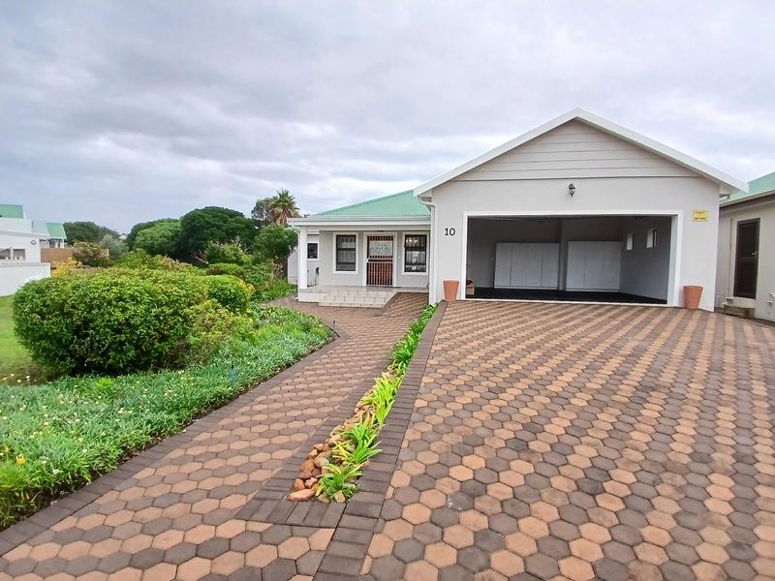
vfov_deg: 74.7
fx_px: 381
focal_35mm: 17
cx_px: 388
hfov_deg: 91.0
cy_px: 290
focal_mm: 1.4
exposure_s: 1/131
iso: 50
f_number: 2.2
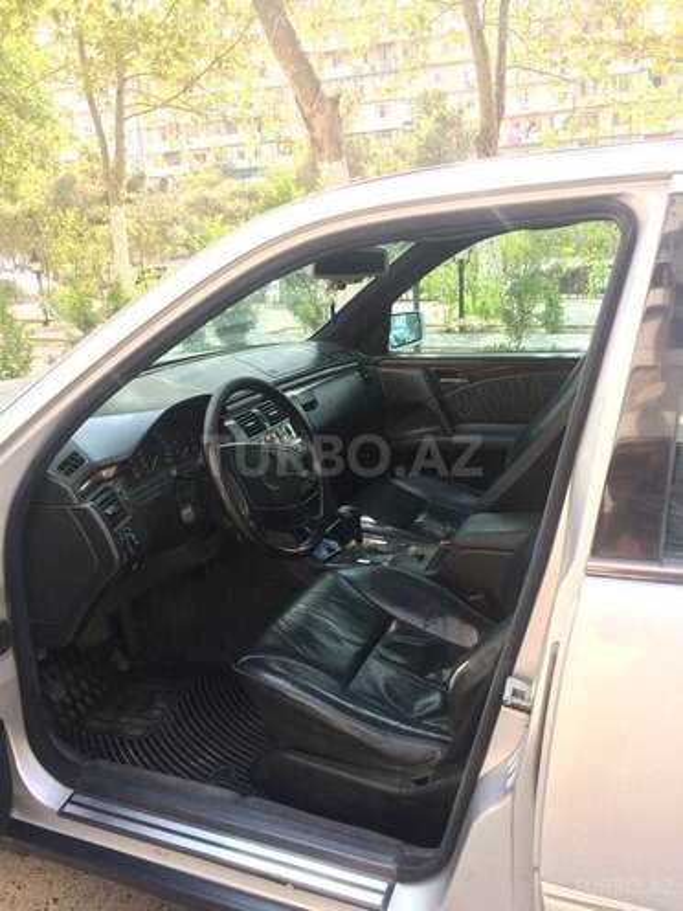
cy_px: 456
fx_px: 763
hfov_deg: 48.2
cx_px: 342
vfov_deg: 61.7
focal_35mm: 29
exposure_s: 1/100
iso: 40
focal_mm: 4.15
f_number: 2.2
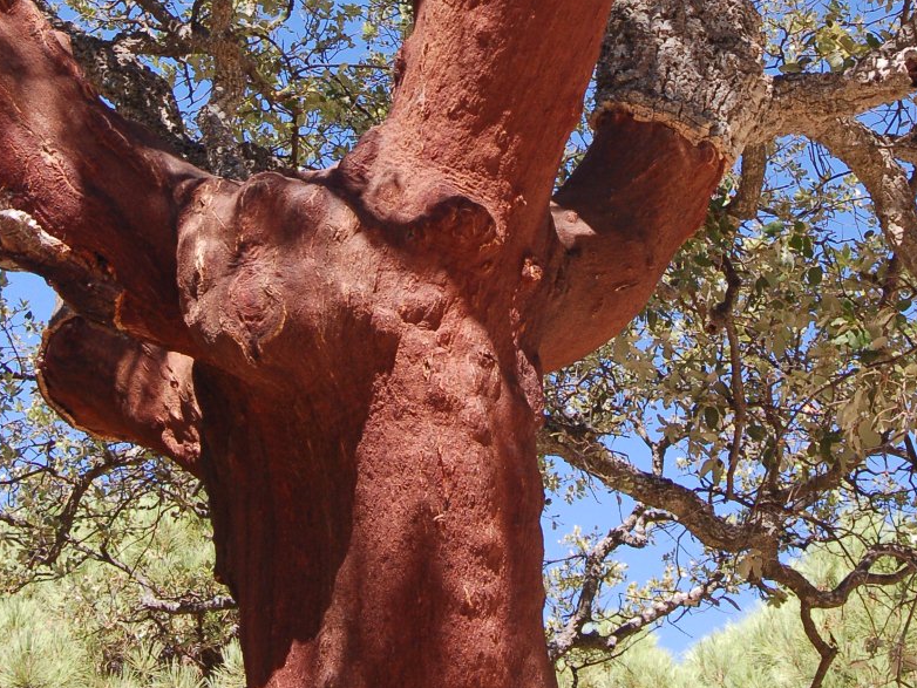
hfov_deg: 17.6
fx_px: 2968
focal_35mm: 112
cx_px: 465
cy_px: -19
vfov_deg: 13.0
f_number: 8
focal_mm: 38
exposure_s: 1/80
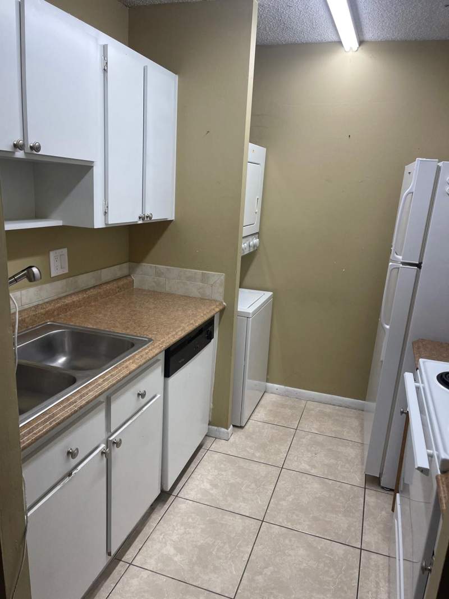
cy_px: 300
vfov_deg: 67.3
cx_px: 224
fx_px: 449
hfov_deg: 53.1
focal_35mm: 26
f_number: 1.6
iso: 50
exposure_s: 1/120
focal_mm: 5.1
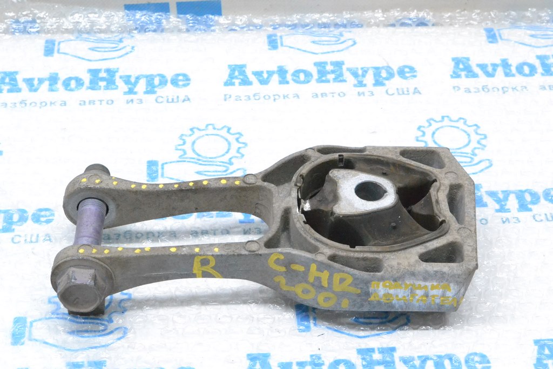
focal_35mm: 82
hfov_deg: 24.6
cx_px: 276
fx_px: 1267
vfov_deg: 16.6
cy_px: 184
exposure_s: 1/100
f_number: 11
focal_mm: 55
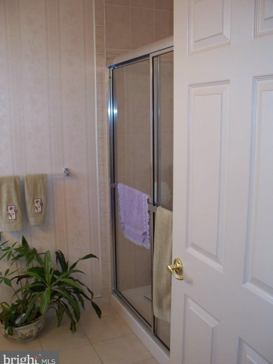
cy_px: 183
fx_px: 389
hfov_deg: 38.7
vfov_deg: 50.1
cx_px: 139
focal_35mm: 37
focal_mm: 7.54
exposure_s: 1/60
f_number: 2.8
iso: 200
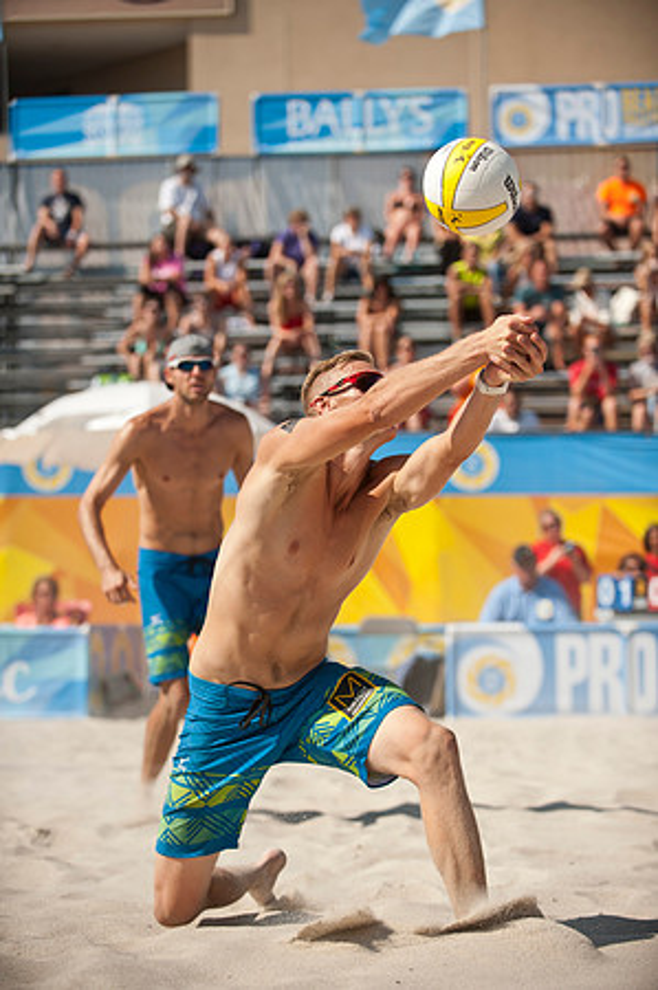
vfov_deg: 20.8
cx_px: 329
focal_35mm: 98
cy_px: 495
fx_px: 2693
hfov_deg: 13.9
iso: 125
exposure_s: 1/4000
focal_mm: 98
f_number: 3.2
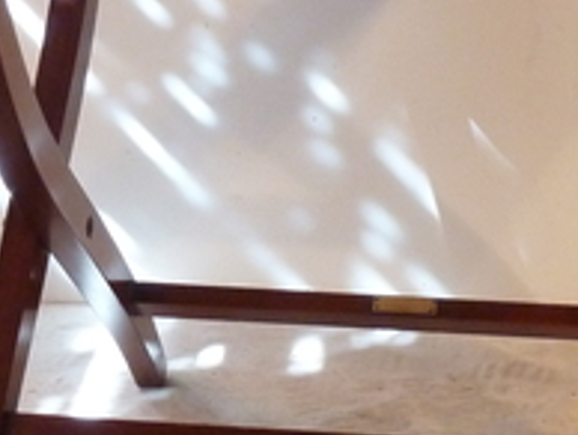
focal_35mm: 170
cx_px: 280
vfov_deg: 8.7
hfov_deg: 11.6
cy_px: 101
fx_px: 2842
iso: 400
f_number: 3.9
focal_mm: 9.1
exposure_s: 1/30
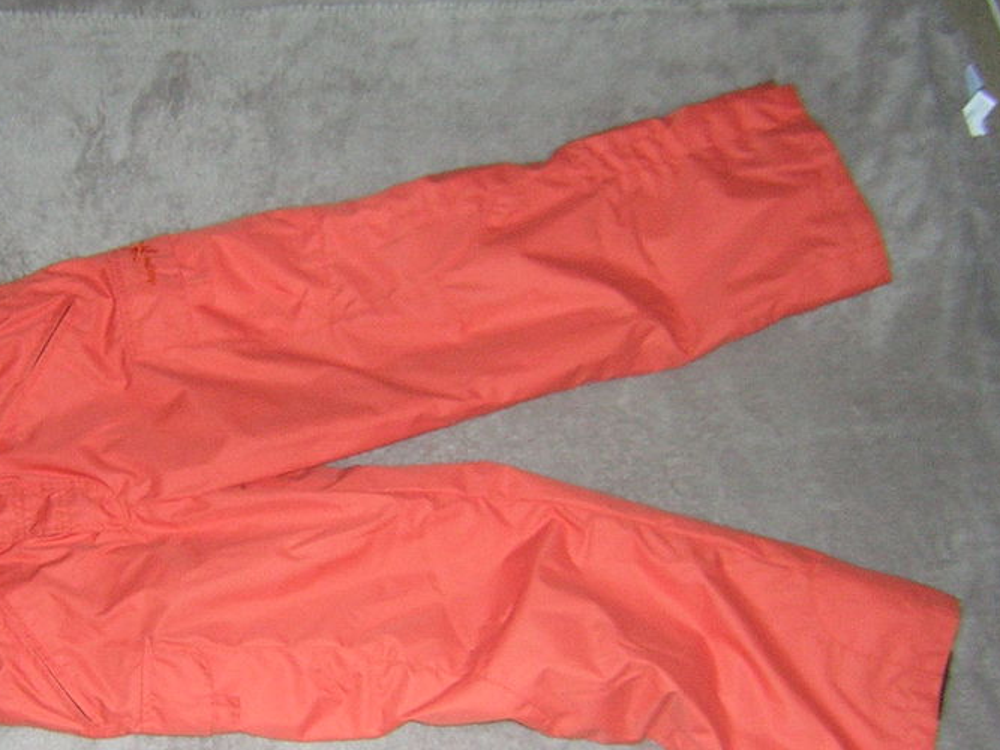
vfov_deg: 26.9
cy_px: 484
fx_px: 1560
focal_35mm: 54
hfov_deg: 35.2
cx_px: 342
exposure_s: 1/60.1
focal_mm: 4.7
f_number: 5.2
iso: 135
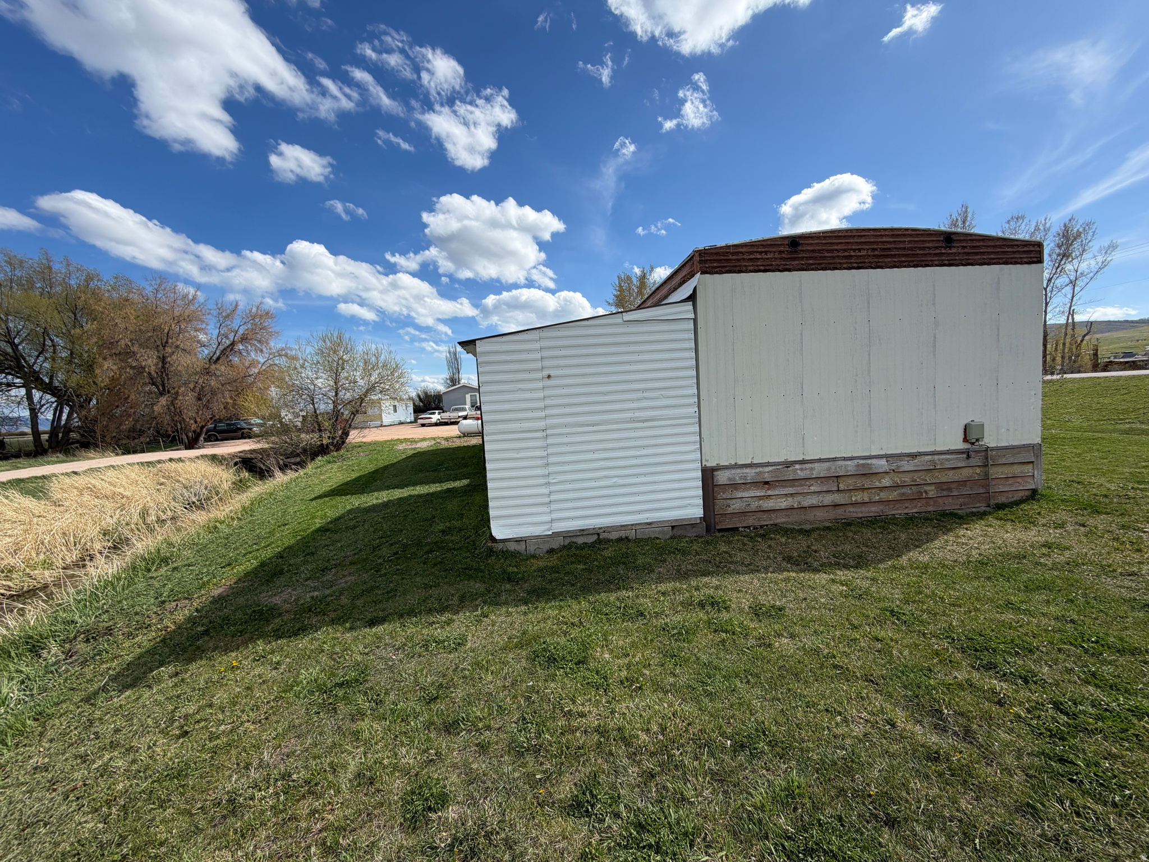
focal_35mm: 14
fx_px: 465
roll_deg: +2.2
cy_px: 431
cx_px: 574
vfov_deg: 85.7
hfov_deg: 102.1
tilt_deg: -5.0
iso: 20
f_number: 2.2
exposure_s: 1/914
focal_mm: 2.22
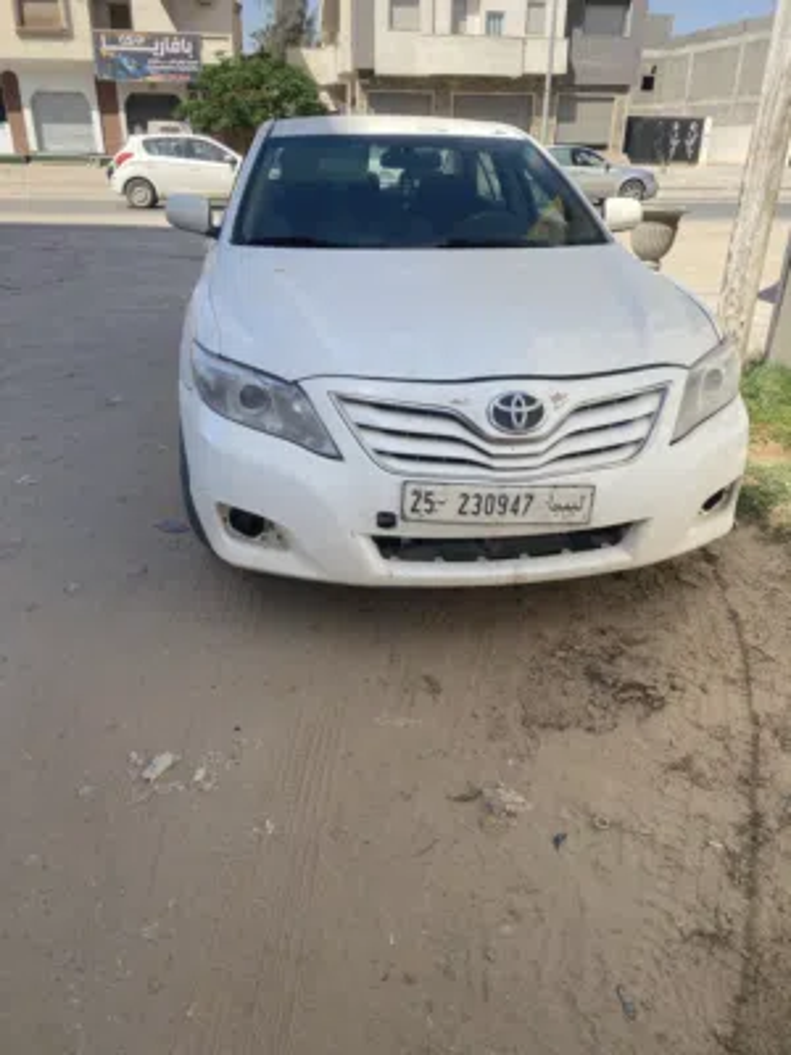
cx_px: 396
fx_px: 792
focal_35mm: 26
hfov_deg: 53.1
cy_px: 528
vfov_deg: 67.3
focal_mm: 4.25
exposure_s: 1/2315
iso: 32
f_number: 1.8
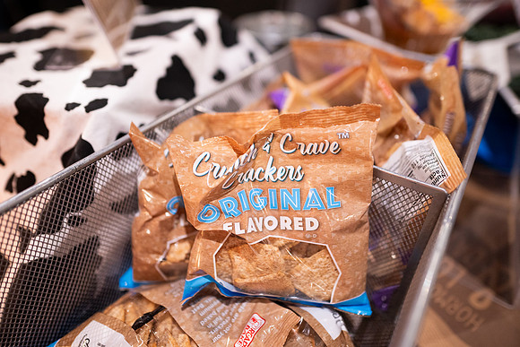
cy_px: 174
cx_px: 260
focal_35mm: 24
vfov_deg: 53.2
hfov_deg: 73.7
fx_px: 347
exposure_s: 1/200
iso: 1250
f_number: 1.8
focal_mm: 24
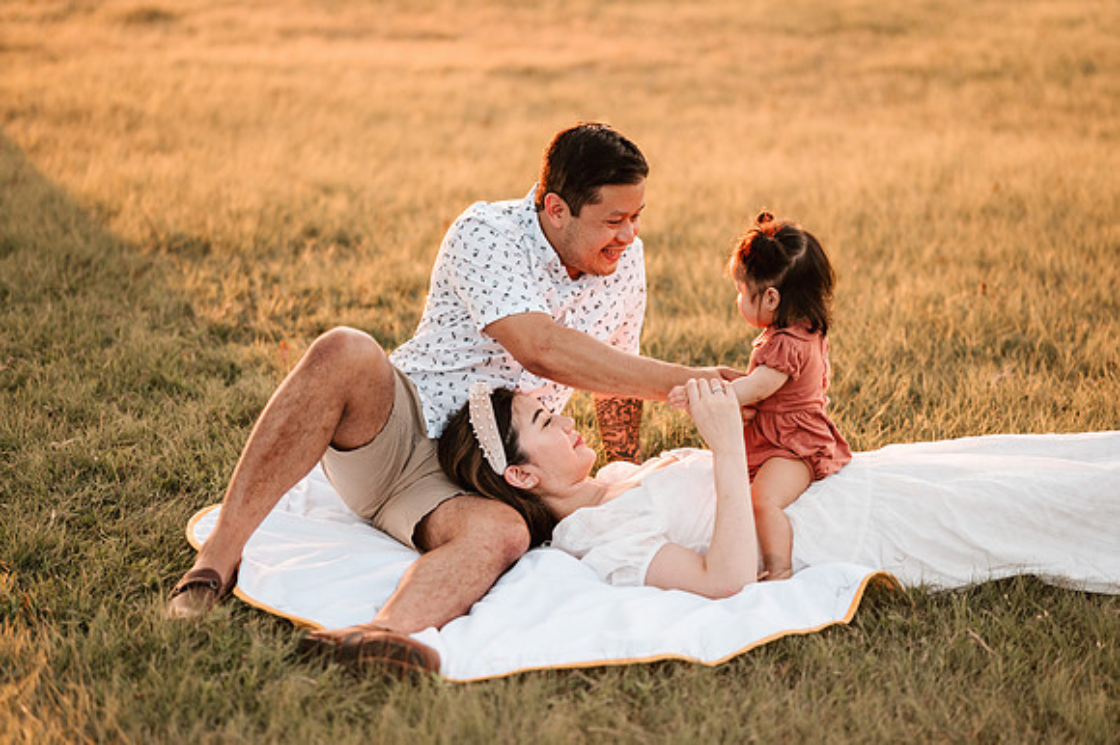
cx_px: 560
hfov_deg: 23.9
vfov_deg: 16.1
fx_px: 2643
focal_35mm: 85
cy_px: 372
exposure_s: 1/2500
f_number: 1.8
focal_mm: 85
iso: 640
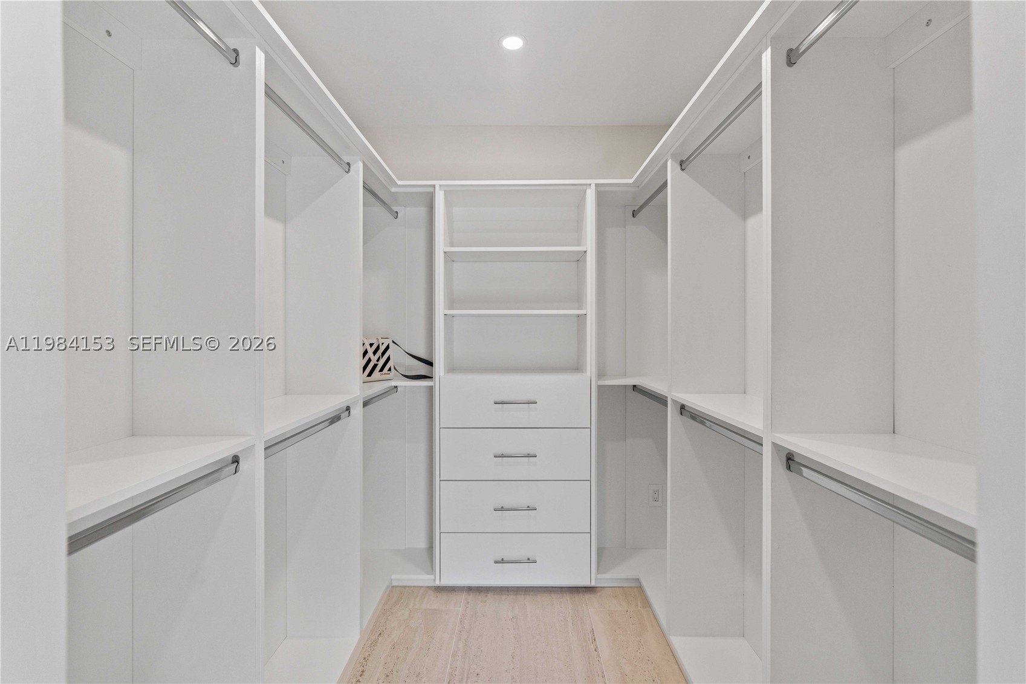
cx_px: 513
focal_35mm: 16
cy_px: 342
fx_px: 456
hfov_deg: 96.7
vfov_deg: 73.7
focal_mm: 16
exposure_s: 1/20
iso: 320
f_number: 4.5
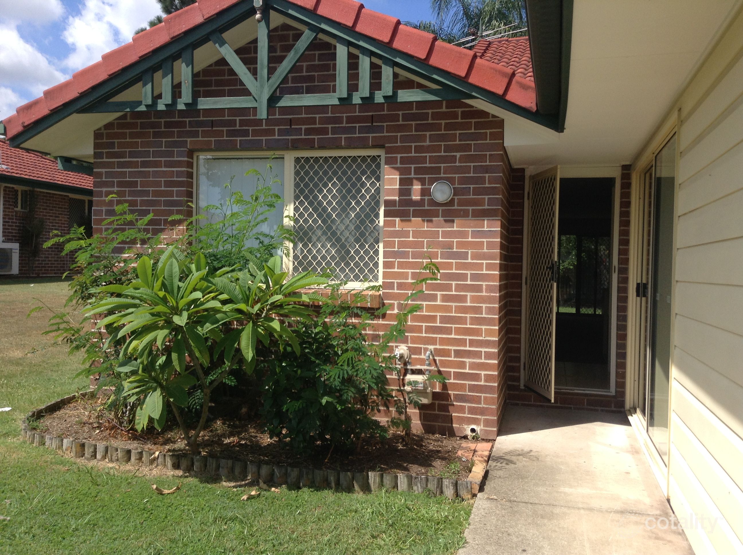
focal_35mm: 33
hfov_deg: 55.4
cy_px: 278
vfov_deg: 42.8
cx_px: 372
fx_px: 707
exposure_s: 1/935
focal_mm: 3.3
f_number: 2.4
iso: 25
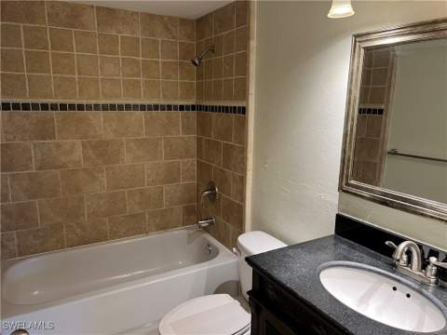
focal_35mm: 26
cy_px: 168
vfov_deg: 53.1
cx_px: 224
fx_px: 336
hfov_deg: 67.3
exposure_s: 1/60
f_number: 1.5
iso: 125
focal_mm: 5.7
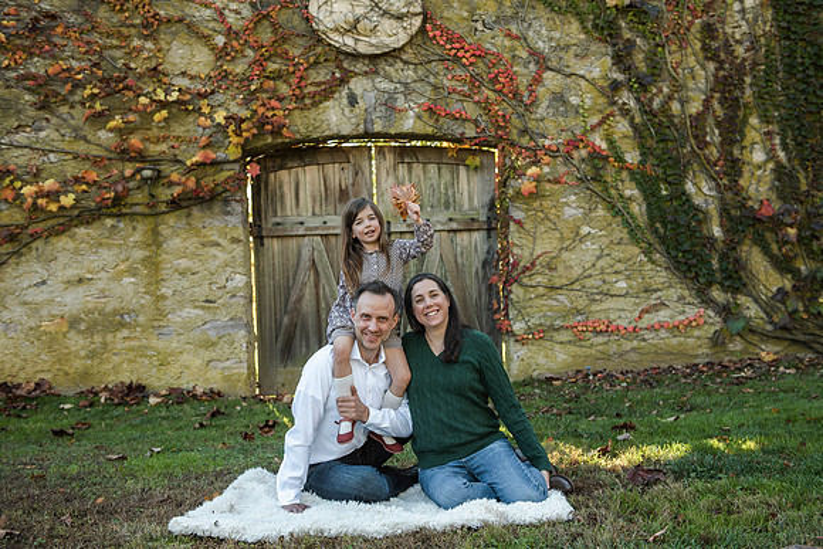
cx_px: 419
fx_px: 961
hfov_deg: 46.4
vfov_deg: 31.9
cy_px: 277
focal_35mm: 42
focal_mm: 40
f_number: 3.5
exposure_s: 1/640
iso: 640
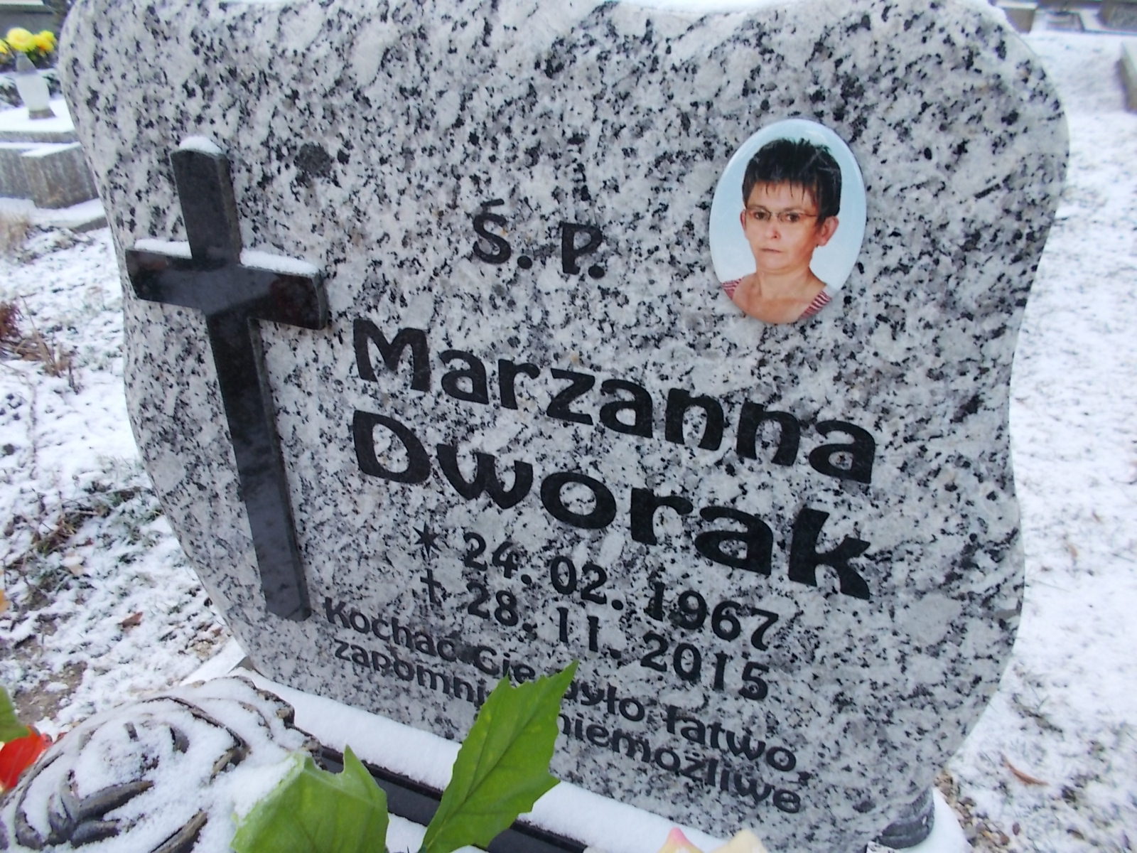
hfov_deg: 67.3
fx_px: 854
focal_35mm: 26
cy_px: 426
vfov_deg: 53.1
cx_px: 568
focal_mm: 4.6
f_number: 3.2
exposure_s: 1/40
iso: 80
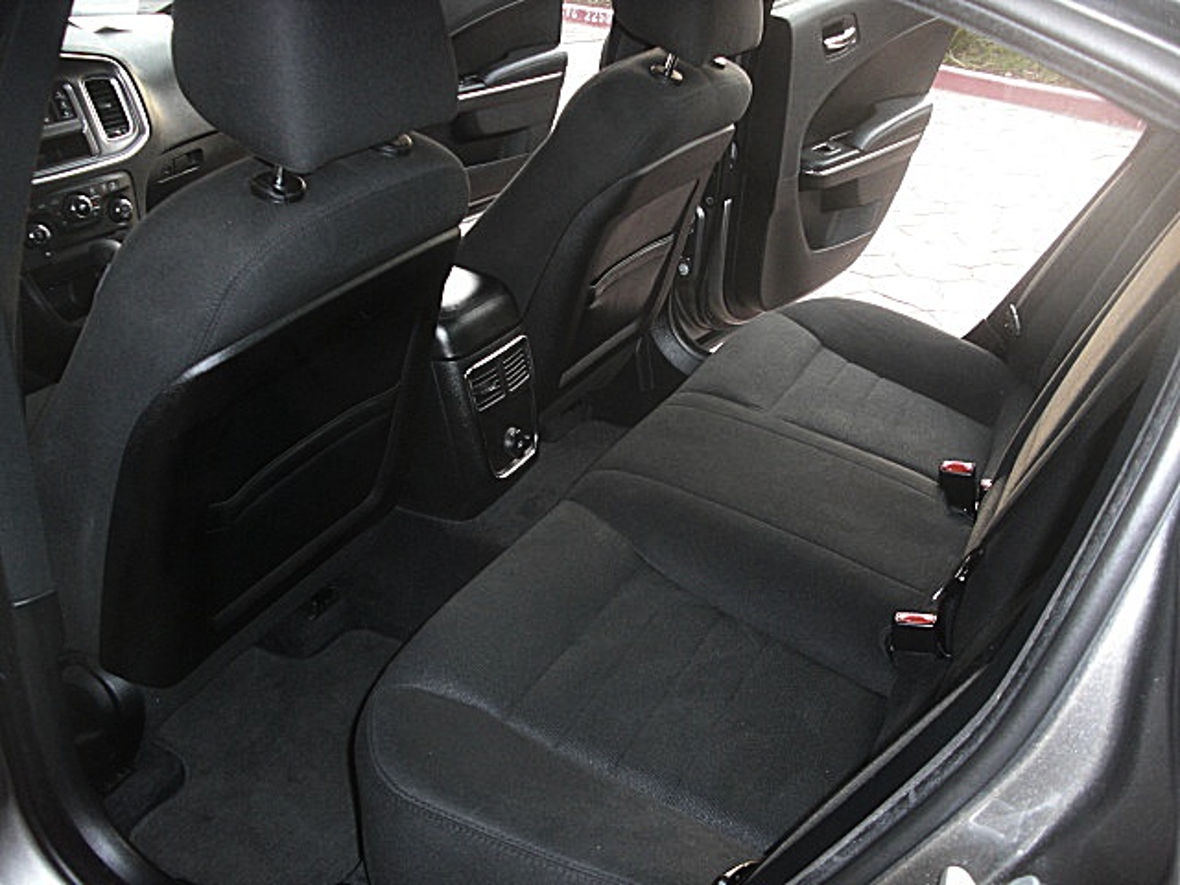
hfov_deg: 51.4
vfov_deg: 39.7
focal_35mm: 36
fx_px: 1227
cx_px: 590
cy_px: 442
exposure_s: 1/60
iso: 200
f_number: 2.8
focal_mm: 6.3
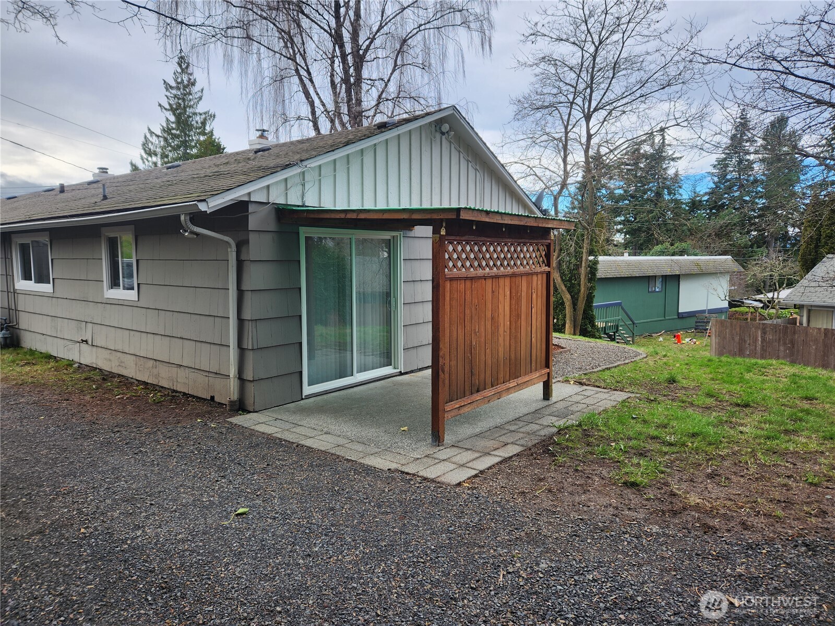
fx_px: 555
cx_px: 418
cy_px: 313
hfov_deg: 73.9
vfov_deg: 58.9
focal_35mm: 23
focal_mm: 5.4
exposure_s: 1/279
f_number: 1.8
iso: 20
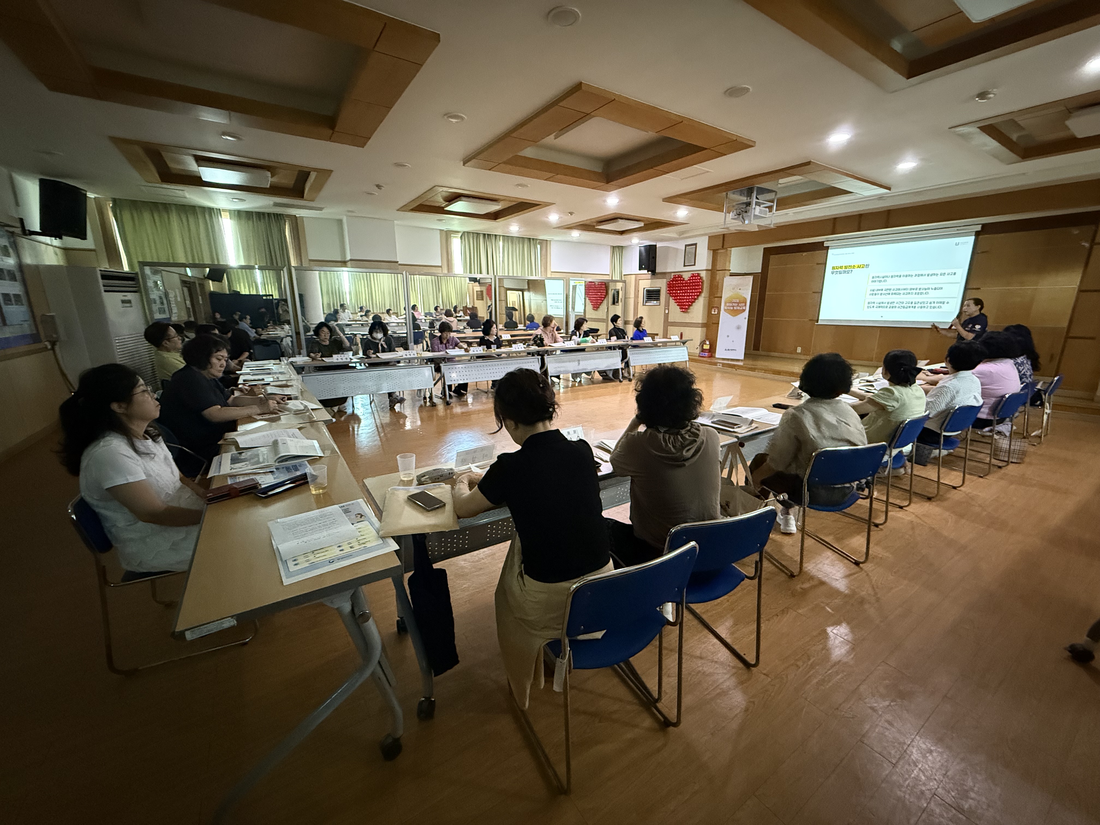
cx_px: 550
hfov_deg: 102.1
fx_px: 445
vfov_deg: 85.7
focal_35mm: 14
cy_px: 412
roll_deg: -0.1
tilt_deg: -13.6
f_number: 2.2
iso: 1250
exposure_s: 1/40
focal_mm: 2.22
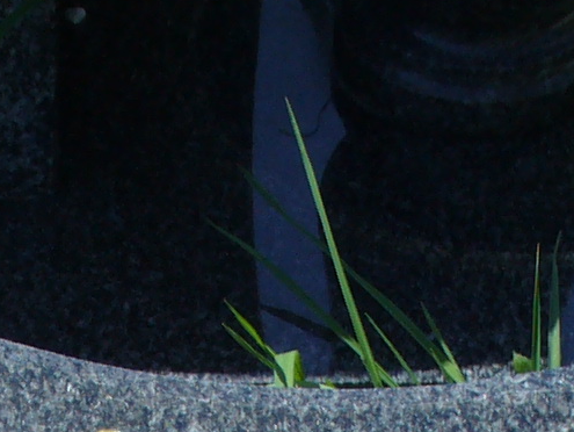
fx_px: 3601
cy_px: 1079
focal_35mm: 217
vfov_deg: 6.5
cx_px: 119
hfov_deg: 9.1
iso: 80
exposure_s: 1/200
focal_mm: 7
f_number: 5.8
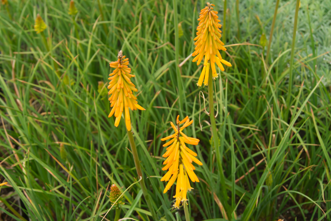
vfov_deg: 36.9
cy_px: 110
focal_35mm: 36
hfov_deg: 53.1
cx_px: 166
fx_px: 331
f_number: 5.6
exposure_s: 1/320
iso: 800
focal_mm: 24
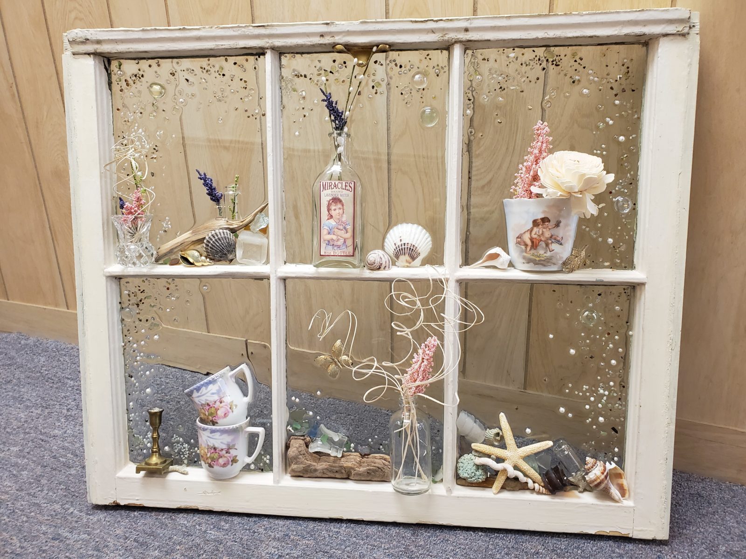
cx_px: 373
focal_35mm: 26
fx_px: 560
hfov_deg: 67.3
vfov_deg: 53.1
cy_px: 280
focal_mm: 4.3
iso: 250
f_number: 2.4
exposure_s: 1/60
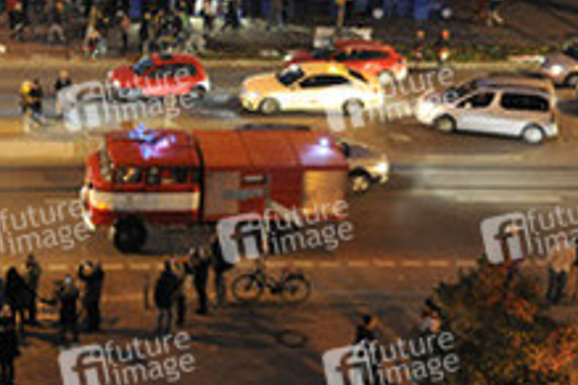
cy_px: 34
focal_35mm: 72
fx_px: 1156
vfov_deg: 18.6
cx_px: 55
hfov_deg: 27.1
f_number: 2
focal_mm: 35
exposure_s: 1/50
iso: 3200
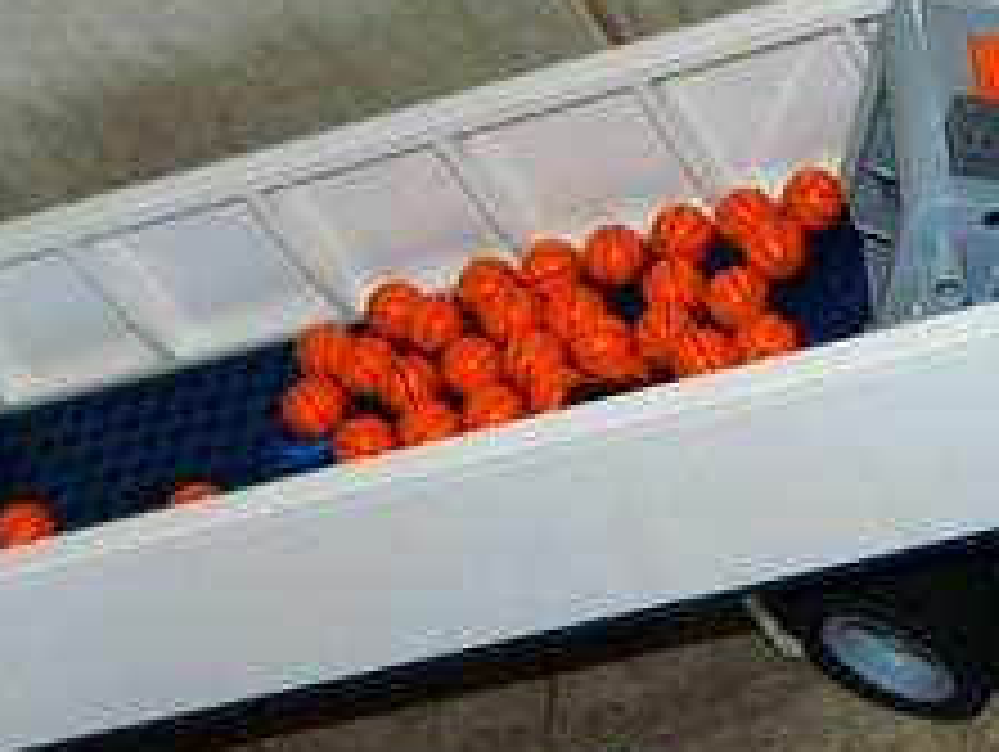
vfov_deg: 16.4
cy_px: 284
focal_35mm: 90
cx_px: 1040
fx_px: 2600
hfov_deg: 20.9
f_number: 3.1
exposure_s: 1/30
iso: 200
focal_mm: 4.5
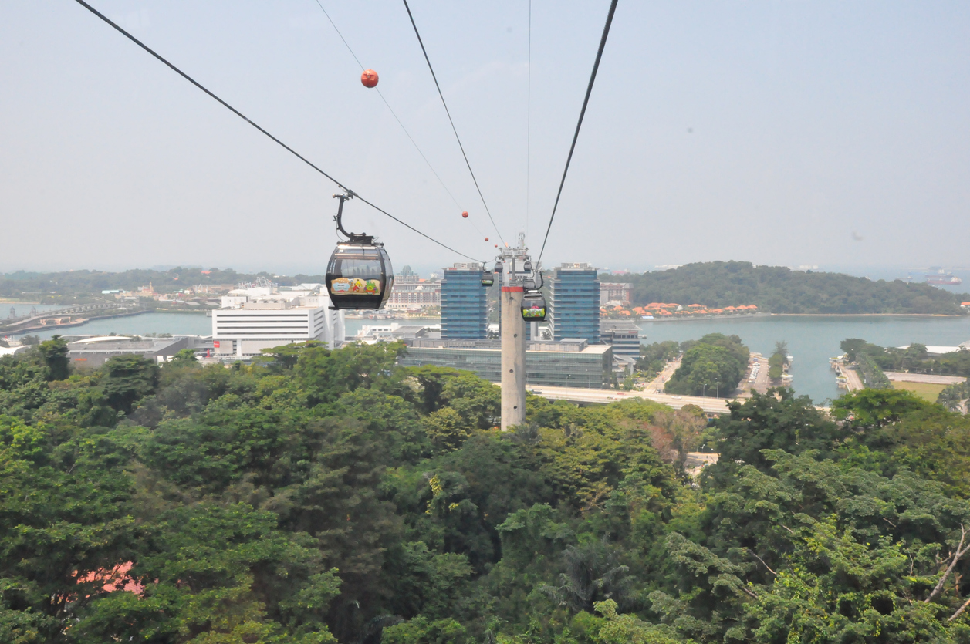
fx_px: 888
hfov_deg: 57.3
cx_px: 485
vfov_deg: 39.9
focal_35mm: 33
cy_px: 322
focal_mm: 22
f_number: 20
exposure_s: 1/400
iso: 3200
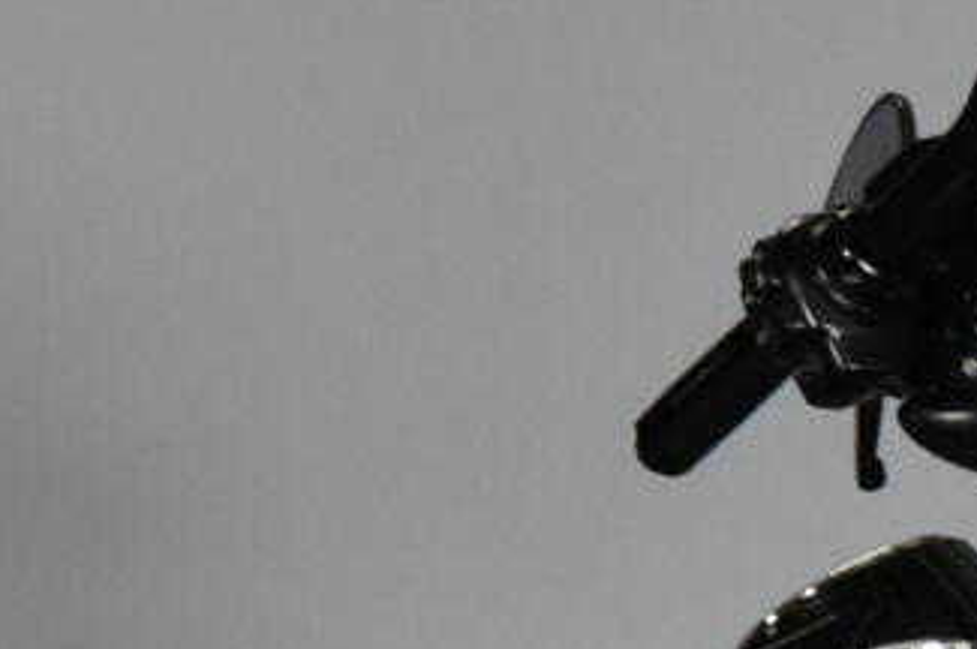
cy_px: 912
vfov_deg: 5.1
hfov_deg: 7.7
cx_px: 108
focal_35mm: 268
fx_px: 7268
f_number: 7.1
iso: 3200
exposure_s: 1/125
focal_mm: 29
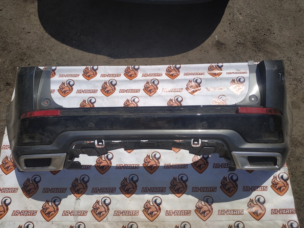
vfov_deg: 56.8
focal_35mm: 24
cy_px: 114
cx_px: 152
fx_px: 211
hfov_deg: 71.6
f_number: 1.9
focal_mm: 3.94
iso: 100
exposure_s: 1/4973
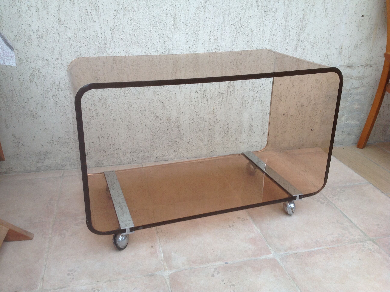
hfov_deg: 52.7
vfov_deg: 40.6
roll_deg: +0.4
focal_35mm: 35
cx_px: 195
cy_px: 146
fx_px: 394
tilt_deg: -21.0
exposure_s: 1/60
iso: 80
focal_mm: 4.28
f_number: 2.4
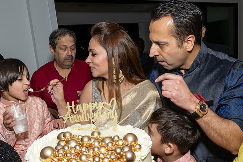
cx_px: 118
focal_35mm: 34
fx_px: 230
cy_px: 104
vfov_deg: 38.6
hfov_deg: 55.8
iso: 1000
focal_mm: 17
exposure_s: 1/250
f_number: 8
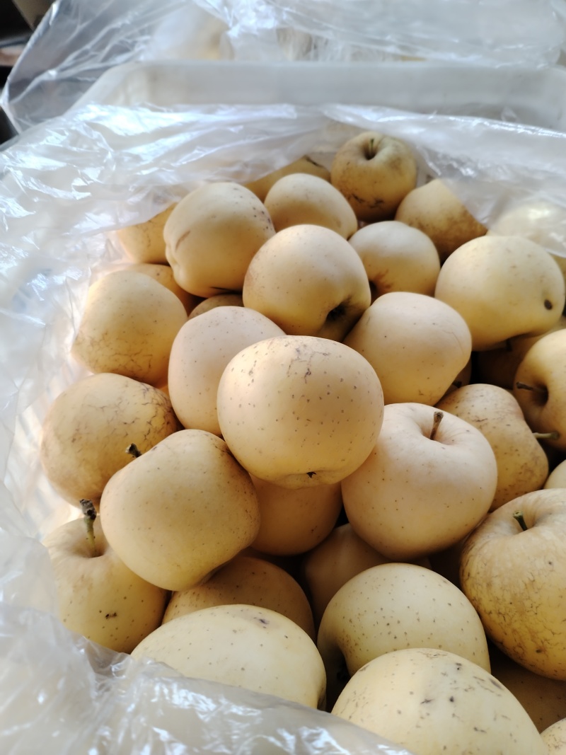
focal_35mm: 26
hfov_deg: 53.1
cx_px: 283
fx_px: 567
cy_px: 378
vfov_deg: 67.3
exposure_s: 1/50
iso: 210
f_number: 1.8
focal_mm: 4.26
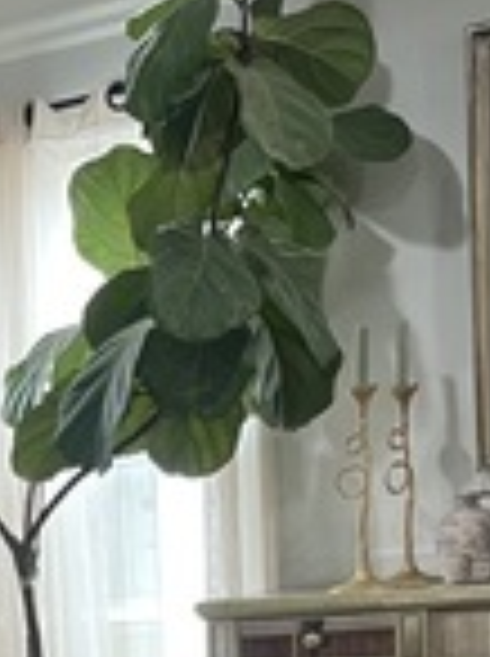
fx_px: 2253
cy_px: 934
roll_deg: +6.4
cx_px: -463
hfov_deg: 11.3
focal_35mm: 119
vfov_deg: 15.5
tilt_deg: -10.3
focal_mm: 4.2
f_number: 1.6
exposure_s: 1/60
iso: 125
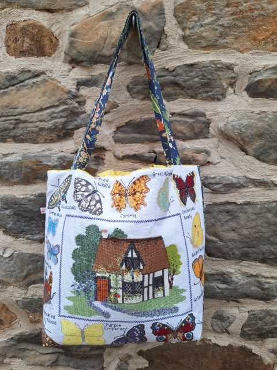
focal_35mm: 23
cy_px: 185
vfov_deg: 73.9
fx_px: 245
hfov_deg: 58.9
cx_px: 138
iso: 40
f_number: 1.8
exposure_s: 1/182
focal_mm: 5.54
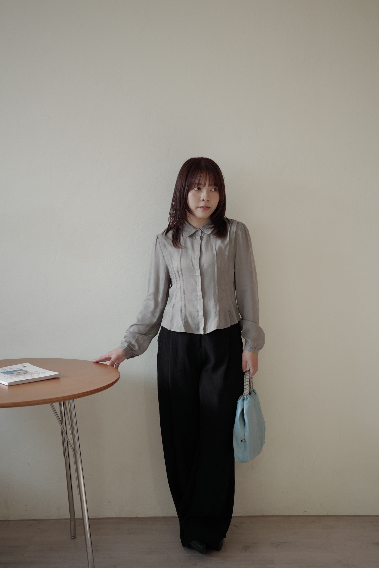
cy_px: 284
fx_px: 790
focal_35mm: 50
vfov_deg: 39.6
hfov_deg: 27.0
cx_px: 190
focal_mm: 26
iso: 320
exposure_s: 1/500
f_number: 2.8
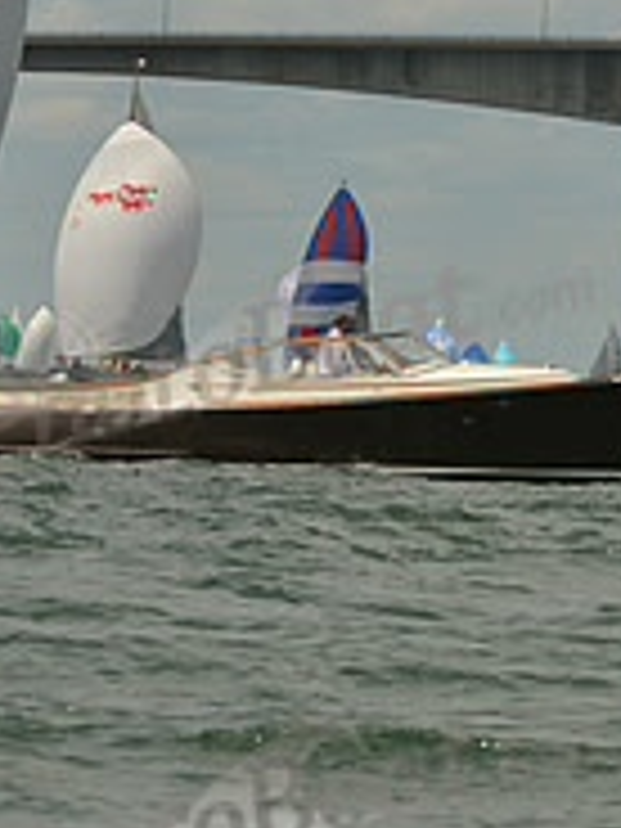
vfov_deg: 3.3
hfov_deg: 2.4
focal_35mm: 607
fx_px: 14519
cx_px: 832
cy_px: 56
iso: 200
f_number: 9
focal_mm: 200
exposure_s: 1/800
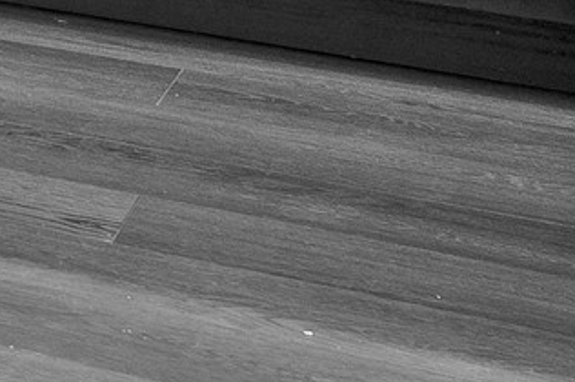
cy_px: -799
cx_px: -1146
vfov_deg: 7.1
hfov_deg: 9.4
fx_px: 2744
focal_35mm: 172
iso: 200
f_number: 11
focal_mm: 17
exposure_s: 1/1.67
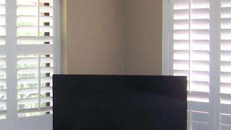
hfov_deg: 21.1
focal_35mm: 100
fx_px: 612
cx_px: 51
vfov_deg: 12.1
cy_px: 87
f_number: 2.8
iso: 64
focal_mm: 5.85
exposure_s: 1/30
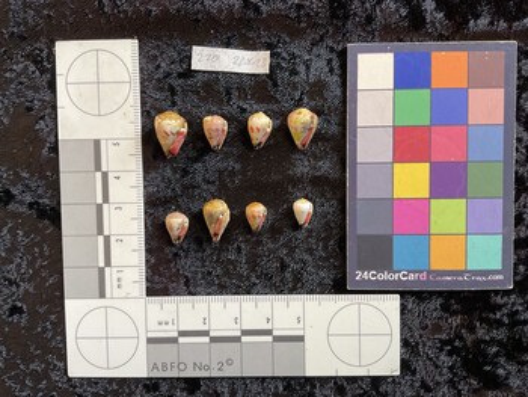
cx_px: 264
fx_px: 443
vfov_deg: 48.3
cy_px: 198
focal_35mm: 29
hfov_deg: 61.6
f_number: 1.8
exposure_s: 1/50
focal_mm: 3
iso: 50
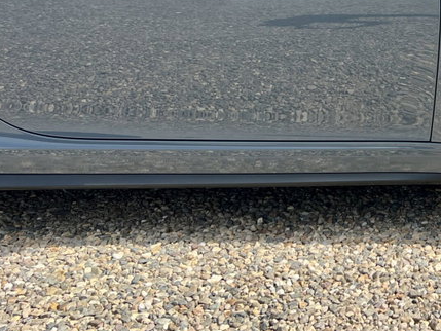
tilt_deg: -8.9
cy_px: 17
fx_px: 790
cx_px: 490
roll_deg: -0.5
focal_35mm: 62
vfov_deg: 22.9
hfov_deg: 28.3
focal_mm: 5.7
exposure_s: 1/1838
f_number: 1.5
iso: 50
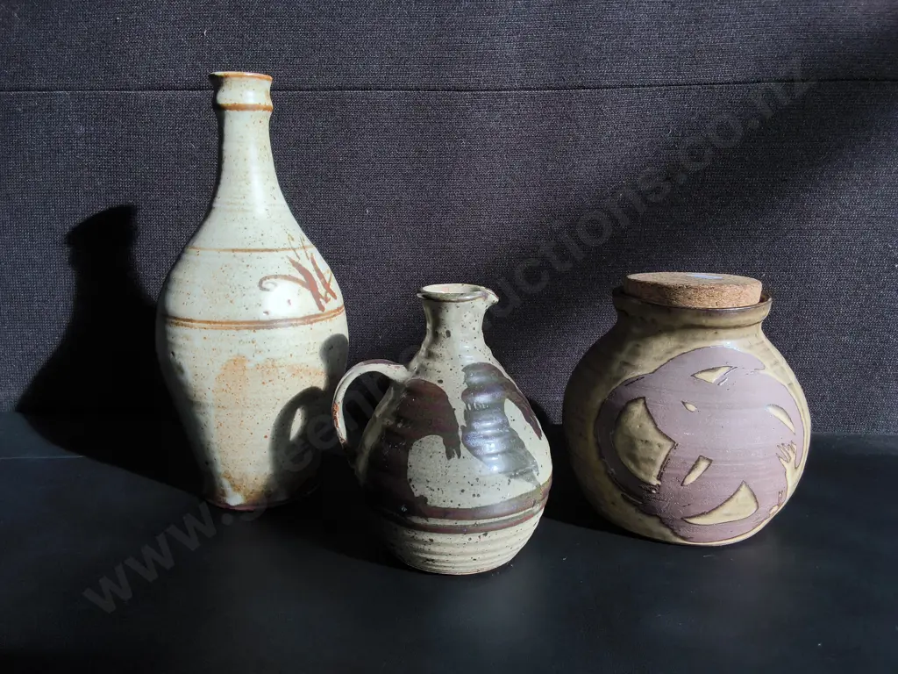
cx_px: 449
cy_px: 337
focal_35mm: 27
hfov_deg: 65.3
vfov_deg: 51.4
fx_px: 700
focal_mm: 2.87
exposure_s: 1/1389
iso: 32
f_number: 2
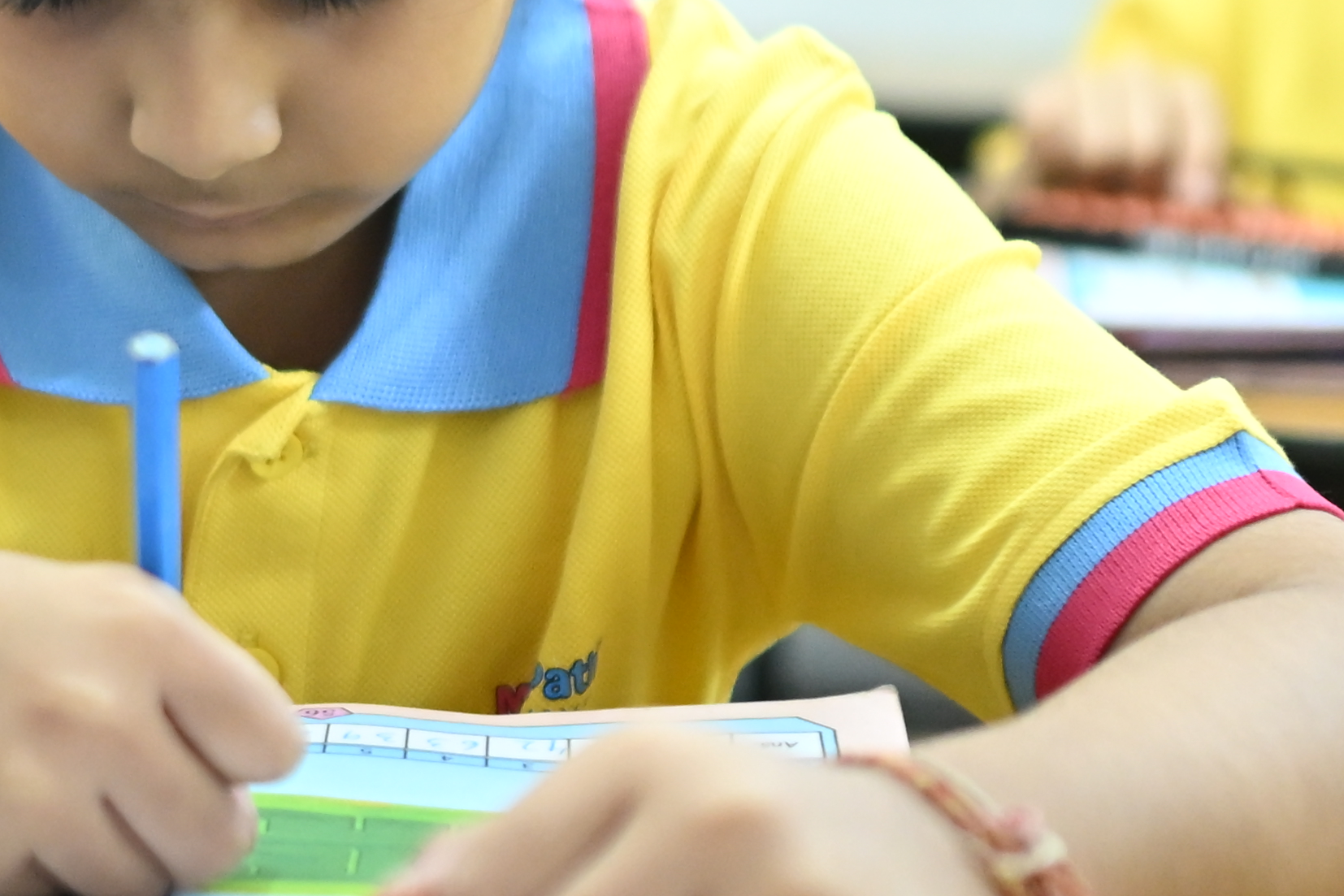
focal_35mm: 128
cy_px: 77
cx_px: -291
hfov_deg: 15.4
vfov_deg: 10.7
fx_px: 4779
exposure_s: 1/200
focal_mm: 35
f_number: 1.8
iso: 2000
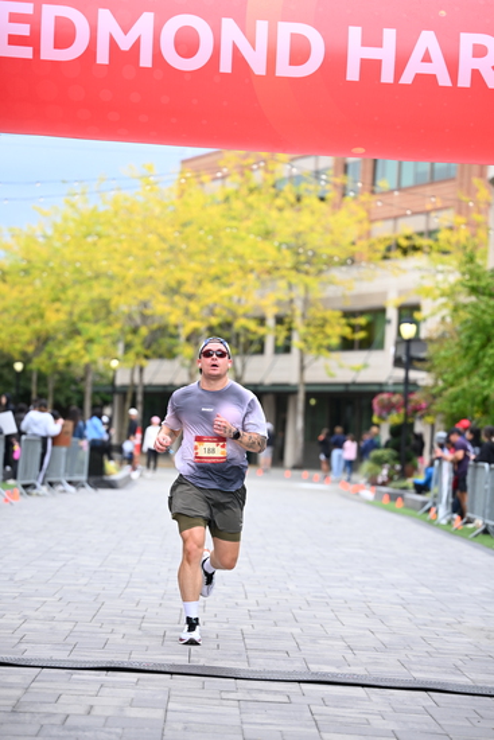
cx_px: 247
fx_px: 1995
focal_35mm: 97
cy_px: 370
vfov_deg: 21.0
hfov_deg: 14.1
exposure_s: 1/1600
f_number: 2.8
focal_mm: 97
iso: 640
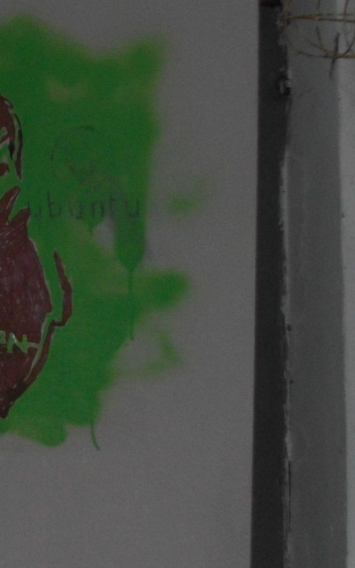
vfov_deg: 16.6
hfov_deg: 10.1
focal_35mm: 126
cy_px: 339
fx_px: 1949
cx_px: -136
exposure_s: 1/250
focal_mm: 5.7
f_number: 2.9
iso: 100
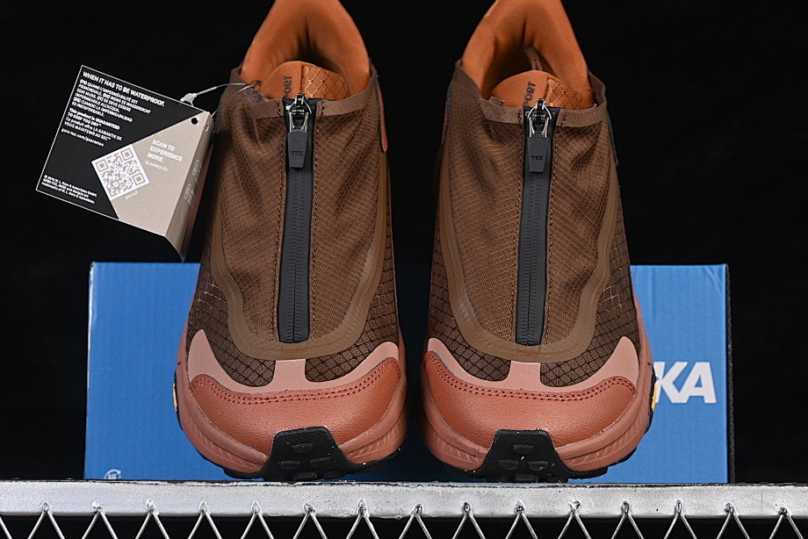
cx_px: 408
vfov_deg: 15.5
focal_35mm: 88
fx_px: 1976
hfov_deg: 23.1
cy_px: 286
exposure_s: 1/80
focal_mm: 50
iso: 160
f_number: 7.1
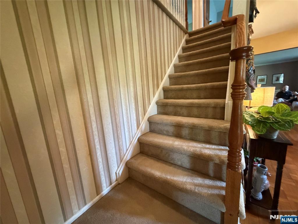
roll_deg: +3.7
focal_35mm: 14
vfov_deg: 85.7
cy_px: 112
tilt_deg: -8.1
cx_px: 149
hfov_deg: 102.1
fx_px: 121
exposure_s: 1/60
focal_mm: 2.22
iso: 1250
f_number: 2.2
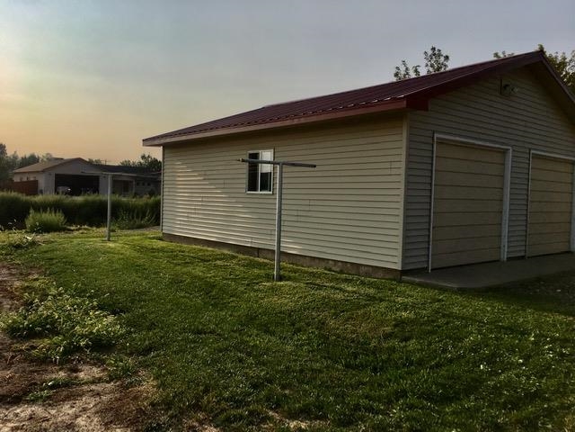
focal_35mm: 29
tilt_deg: -1.1
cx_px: 288
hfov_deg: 61.7
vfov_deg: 48.2
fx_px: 482
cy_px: 216
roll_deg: -2.4
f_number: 2.2
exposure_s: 1/2747
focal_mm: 4.15
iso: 25
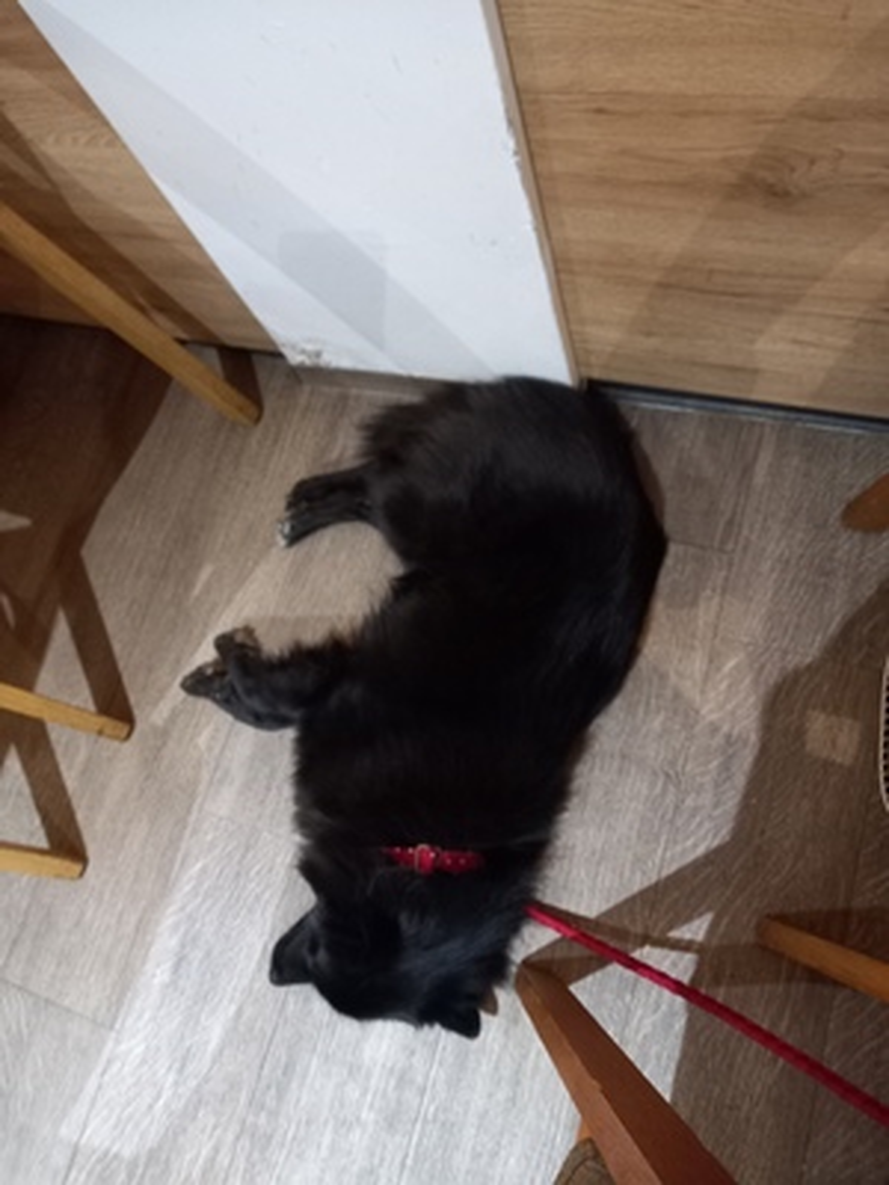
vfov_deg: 69.4
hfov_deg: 54.9
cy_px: 592
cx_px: 444
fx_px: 856
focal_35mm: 25
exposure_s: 1/16.7
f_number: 2
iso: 1000
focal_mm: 4.6
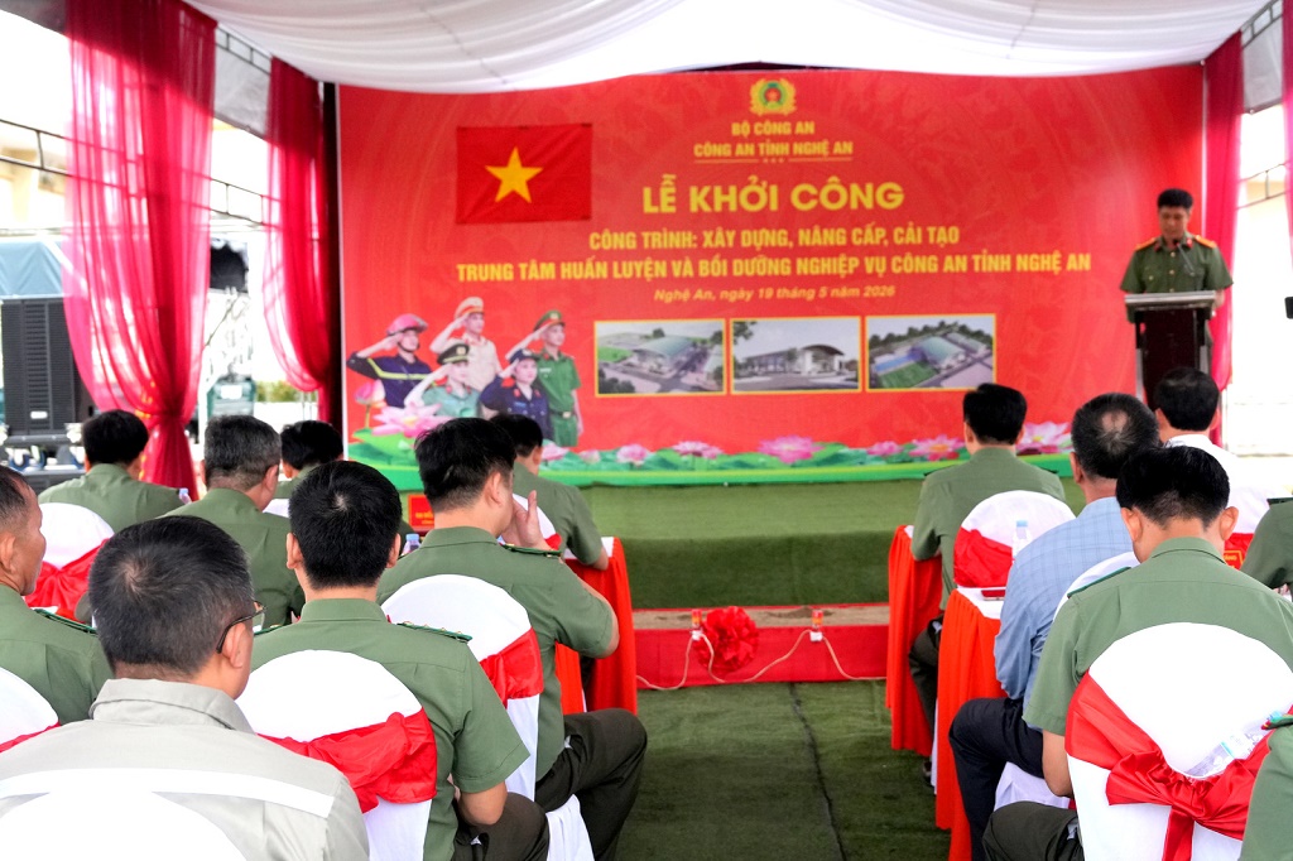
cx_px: 646
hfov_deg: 38.9
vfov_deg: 26.5
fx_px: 1831
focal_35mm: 51
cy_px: 430
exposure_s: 1/2000
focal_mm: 34
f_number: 4
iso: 2000
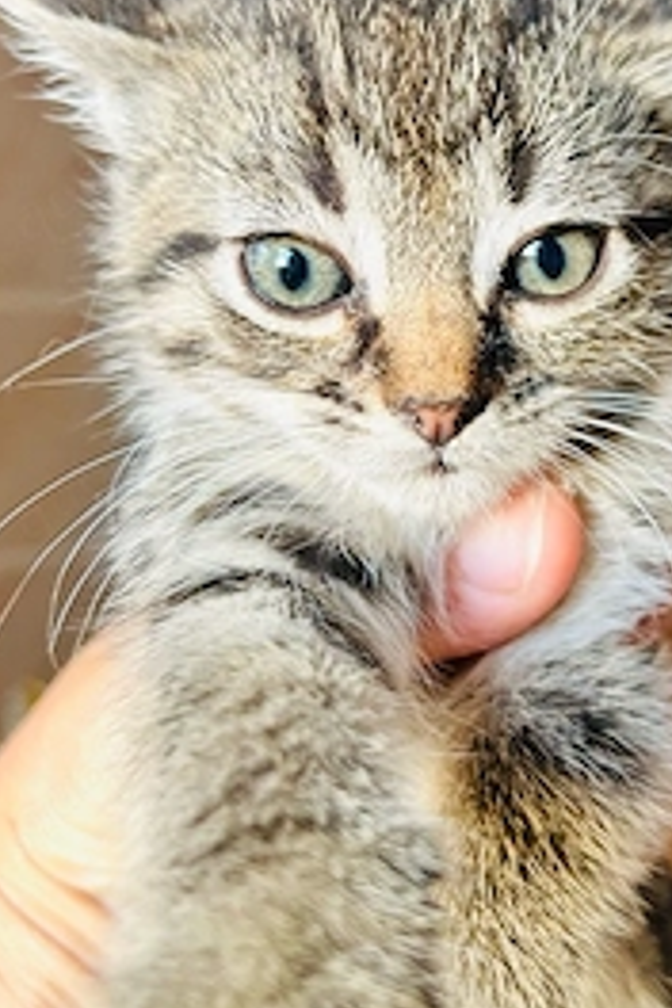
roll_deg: -4.0
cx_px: 500
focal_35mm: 41
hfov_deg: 32.1
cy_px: 496
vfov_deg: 47.4
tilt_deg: -8.1
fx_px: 1148
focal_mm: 5.7
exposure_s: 1/60
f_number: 1.5
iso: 160
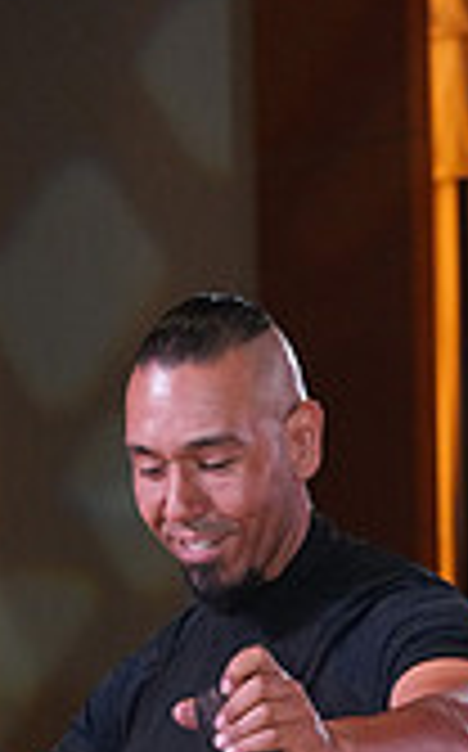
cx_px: -38
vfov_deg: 7.3
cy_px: 1211
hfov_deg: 4.6
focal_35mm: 283
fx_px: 5790
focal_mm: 80
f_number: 5
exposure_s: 1/250
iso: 2500
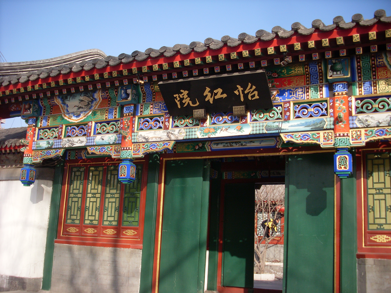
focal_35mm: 38
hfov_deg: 49.0
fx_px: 429
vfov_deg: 37.7
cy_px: 146
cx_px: 196
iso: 80
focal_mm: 6.3
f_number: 7.7
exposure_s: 1/125
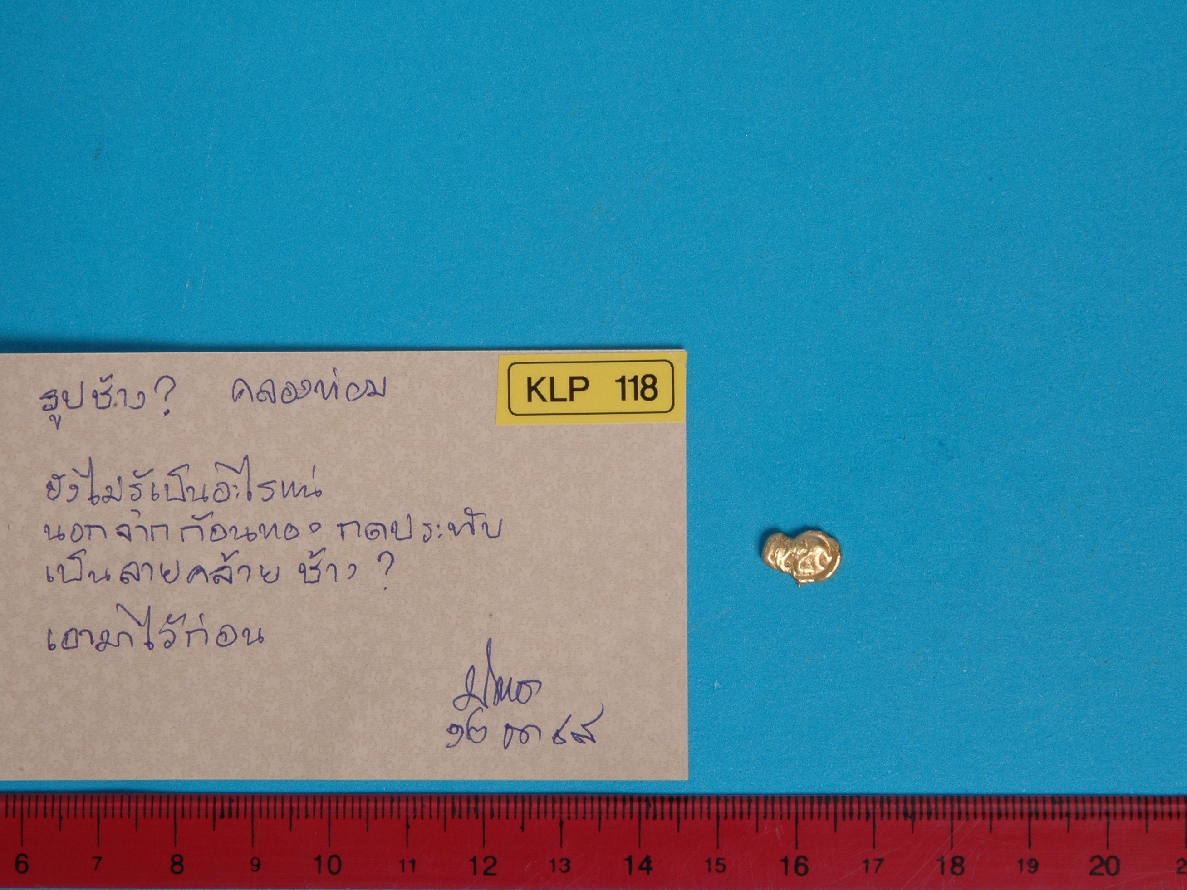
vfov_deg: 12.8
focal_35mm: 116
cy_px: 453
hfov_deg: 17.0
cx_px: 557
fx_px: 3978
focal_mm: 70
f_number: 29
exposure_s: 1/4
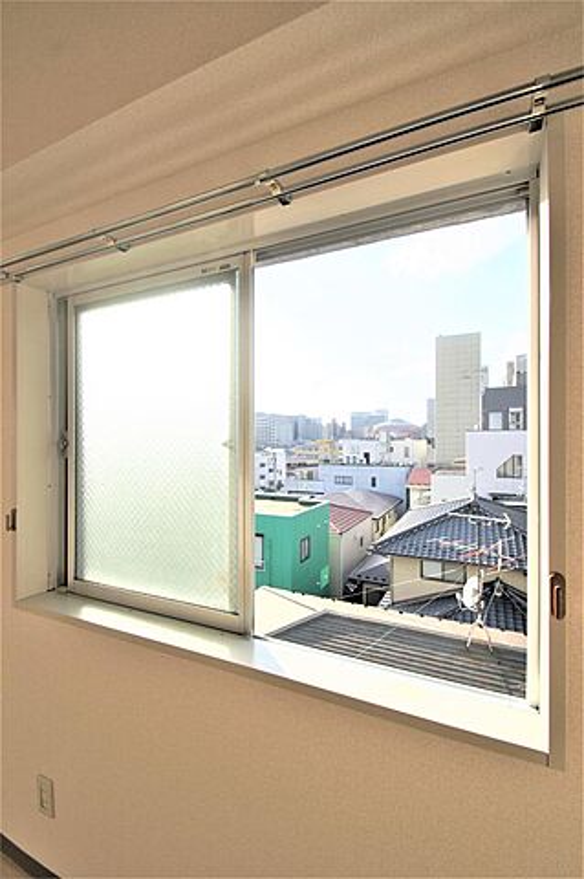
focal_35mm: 15
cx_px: 292
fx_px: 366
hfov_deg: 77.2
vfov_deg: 100.4
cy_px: 440
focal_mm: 10
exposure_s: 1/200
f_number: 7.1
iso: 100
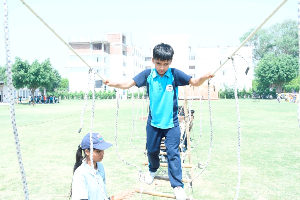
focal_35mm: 36
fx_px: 300
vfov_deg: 36.9
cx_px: 150
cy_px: 100
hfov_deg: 53.1
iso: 160
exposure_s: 1/125
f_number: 8
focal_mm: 24
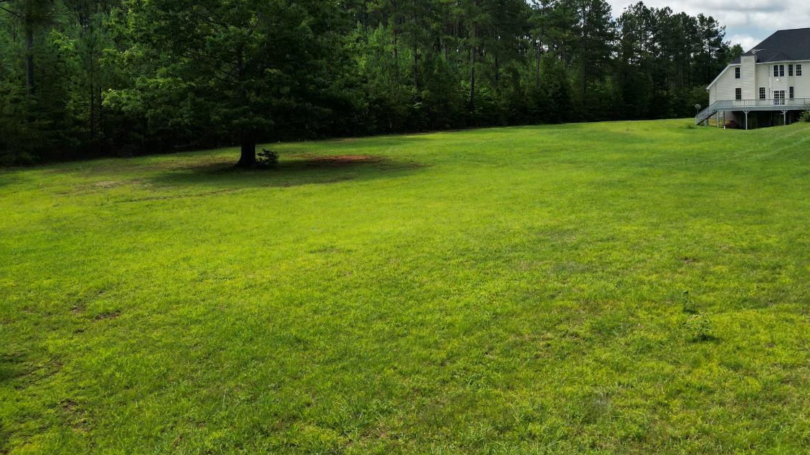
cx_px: 503
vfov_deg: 33.1
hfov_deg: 56.0
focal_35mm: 35
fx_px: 752
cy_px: 120
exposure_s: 1/1600
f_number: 1.7
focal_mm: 6.72
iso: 100
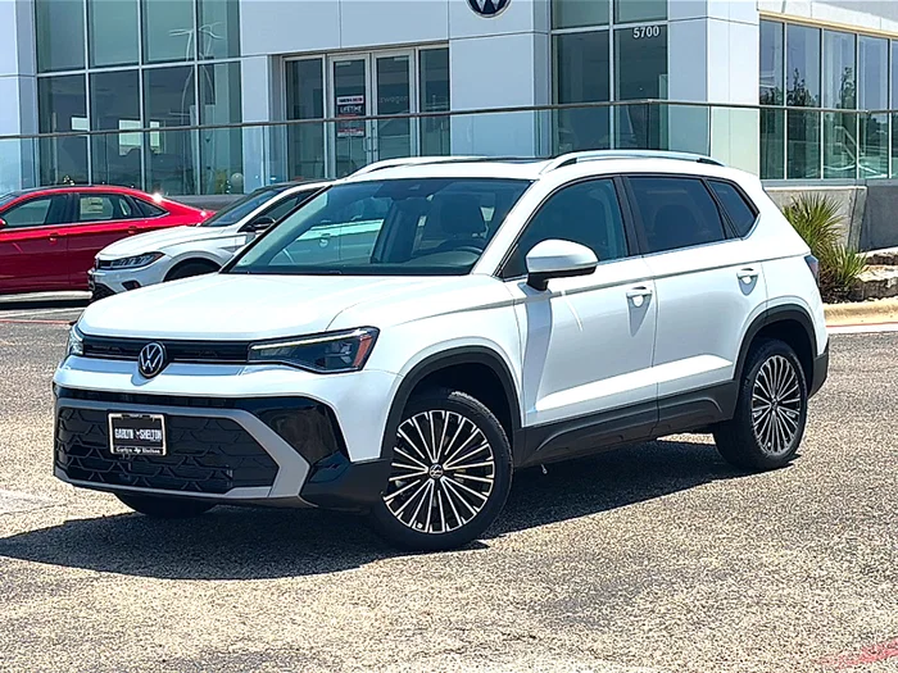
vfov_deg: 22.9
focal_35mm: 64
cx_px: 449
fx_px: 1660
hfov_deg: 30.3
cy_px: 336
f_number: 1.78
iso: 64
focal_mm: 6.86
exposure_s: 1/5319
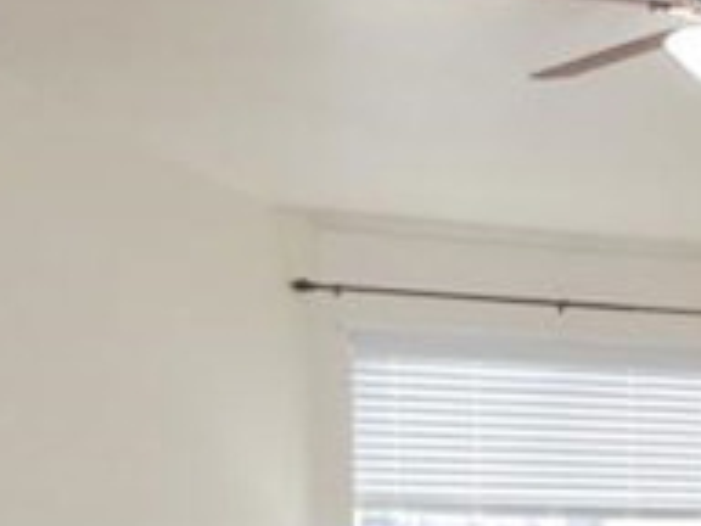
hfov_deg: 21.9
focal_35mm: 80
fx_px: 1620
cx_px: 920
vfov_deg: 17.3
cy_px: 687
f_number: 3.3
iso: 160
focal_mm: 4.3
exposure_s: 1/60
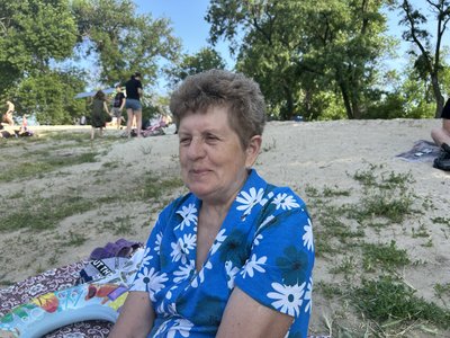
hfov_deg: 67.3
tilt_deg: +1.5
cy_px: 169
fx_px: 338
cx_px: 225
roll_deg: -3.3
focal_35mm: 26
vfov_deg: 53.1
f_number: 1.5
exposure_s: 1/1124
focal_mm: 5.7
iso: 50
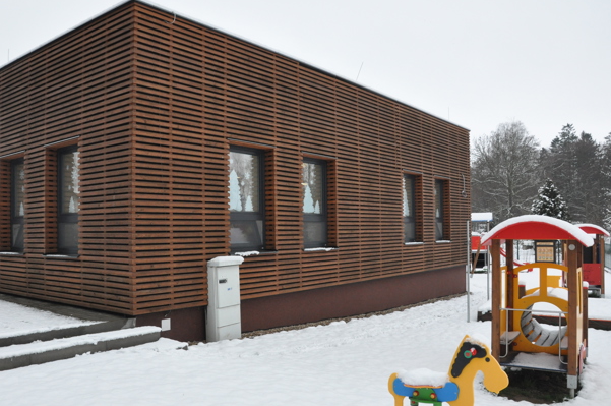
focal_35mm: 31
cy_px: 211
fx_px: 525
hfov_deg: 60.2
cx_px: 278
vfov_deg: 42.2
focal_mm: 18
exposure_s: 1/250
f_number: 8
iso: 1250
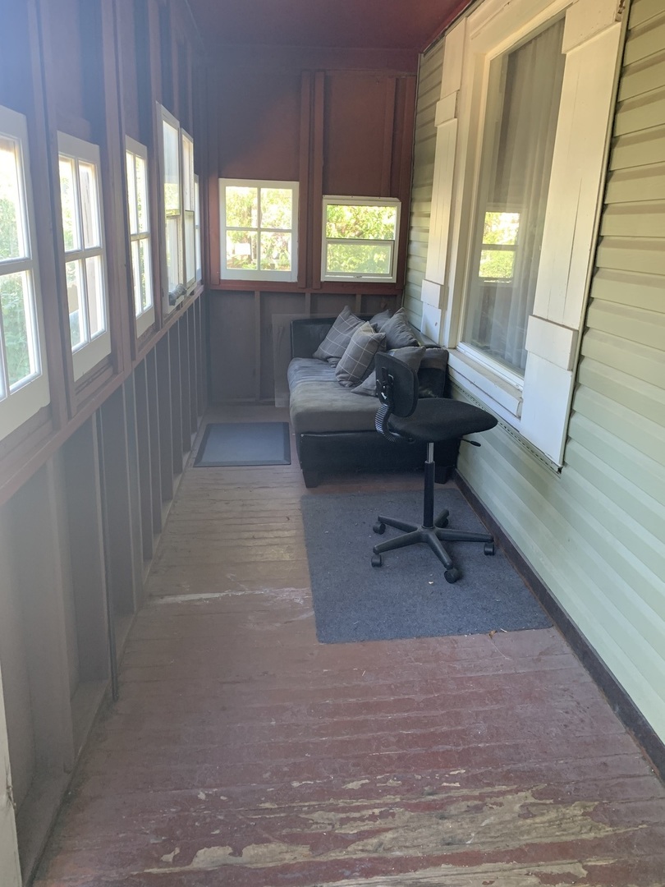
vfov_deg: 67.3
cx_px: 332
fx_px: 666
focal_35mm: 26
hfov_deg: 53.1
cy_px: 444
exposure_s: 1/60
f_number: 1.8
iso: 160
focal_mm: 4.25
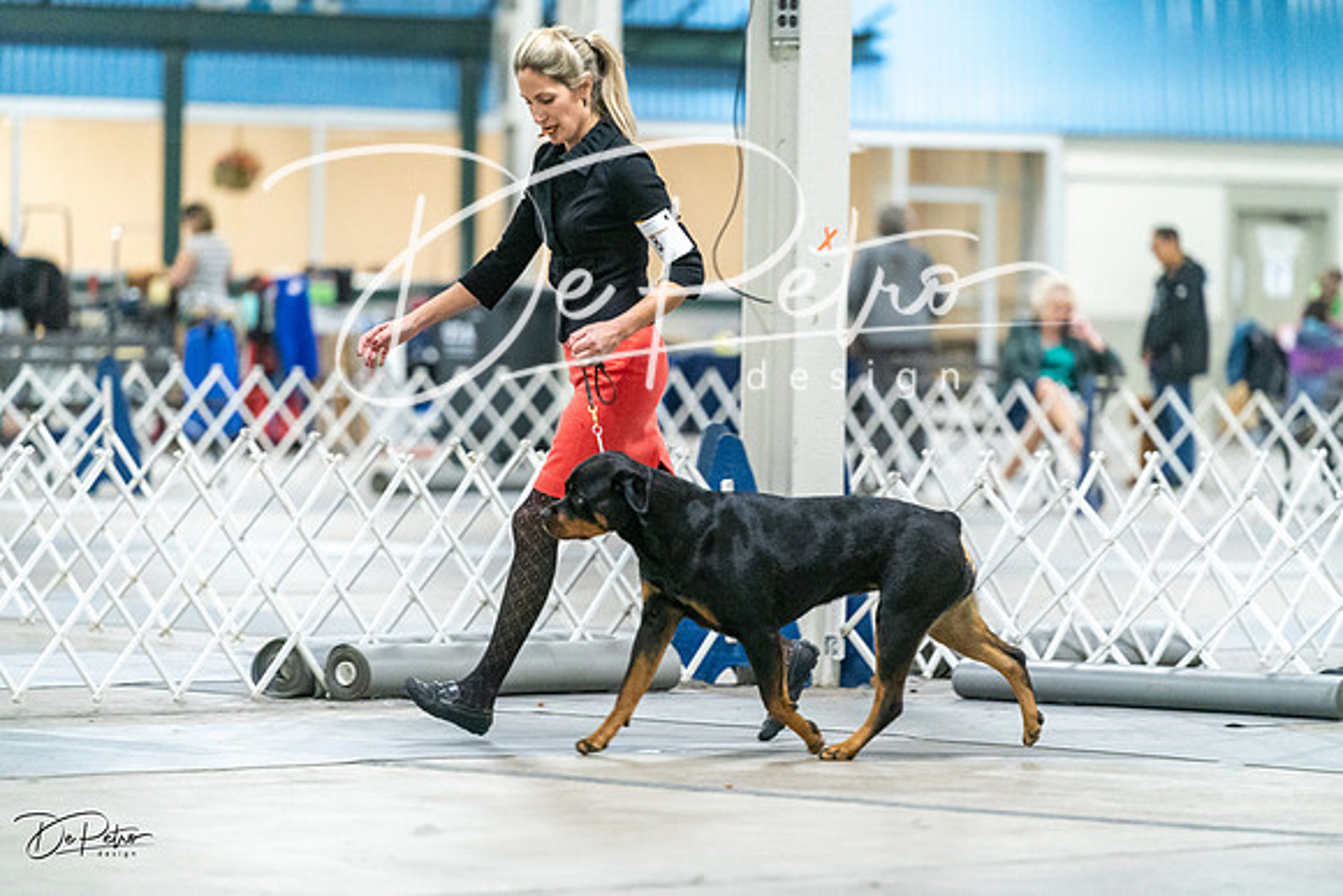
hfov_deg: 10.3
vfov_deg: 6.9
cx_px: 672
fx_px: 7463
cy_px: 448
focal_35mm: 200
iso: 6400
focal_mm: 200
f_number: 3.2
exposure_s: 1/250
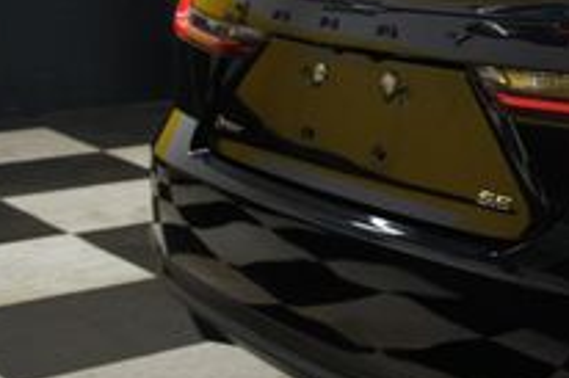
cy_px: 143
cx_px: 807
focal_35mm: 84
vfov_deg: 16.2
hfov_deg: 21.1
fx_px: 1327
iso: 200
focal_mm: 18
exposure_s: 1/30
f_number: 3.5
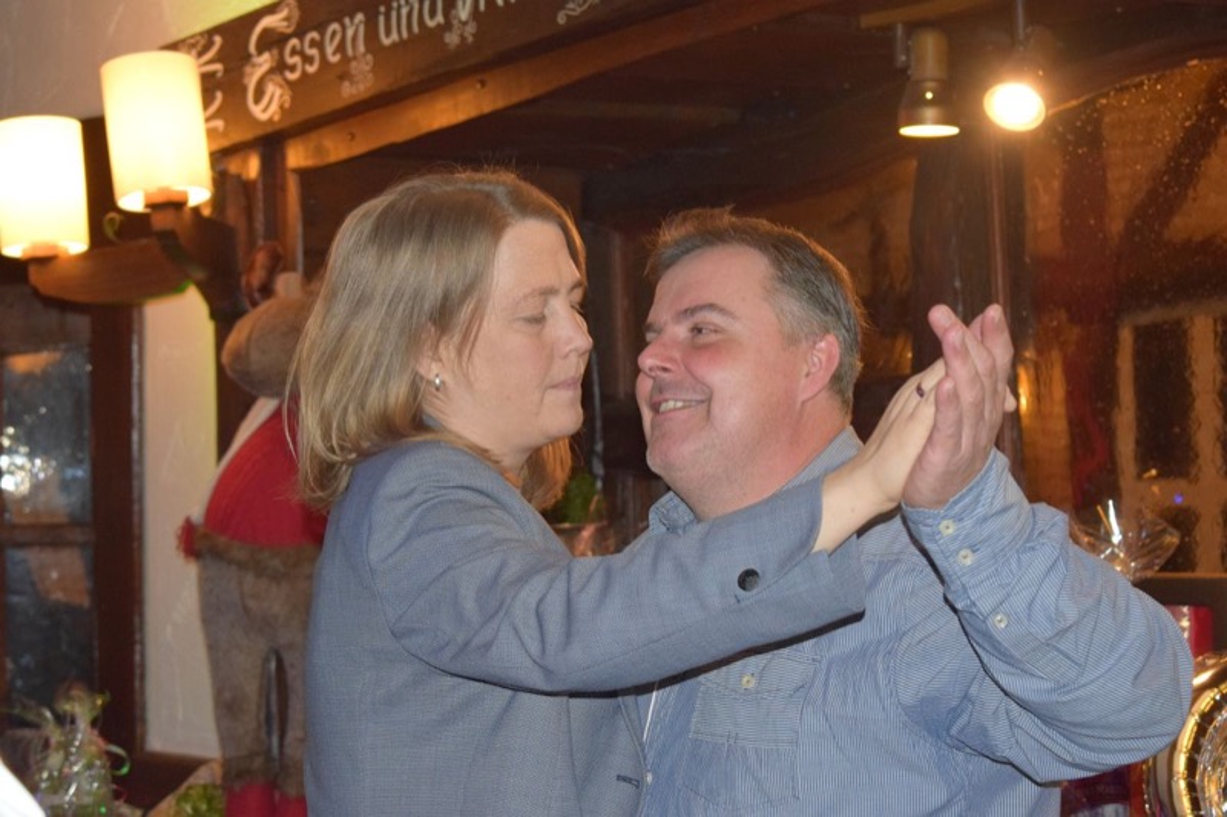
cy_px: 408
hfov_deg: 24.6
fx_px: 2811
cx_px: 614
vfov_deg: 16.5
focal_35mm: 82
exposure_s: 1/60
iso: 3200
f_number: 5.6
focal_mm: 55
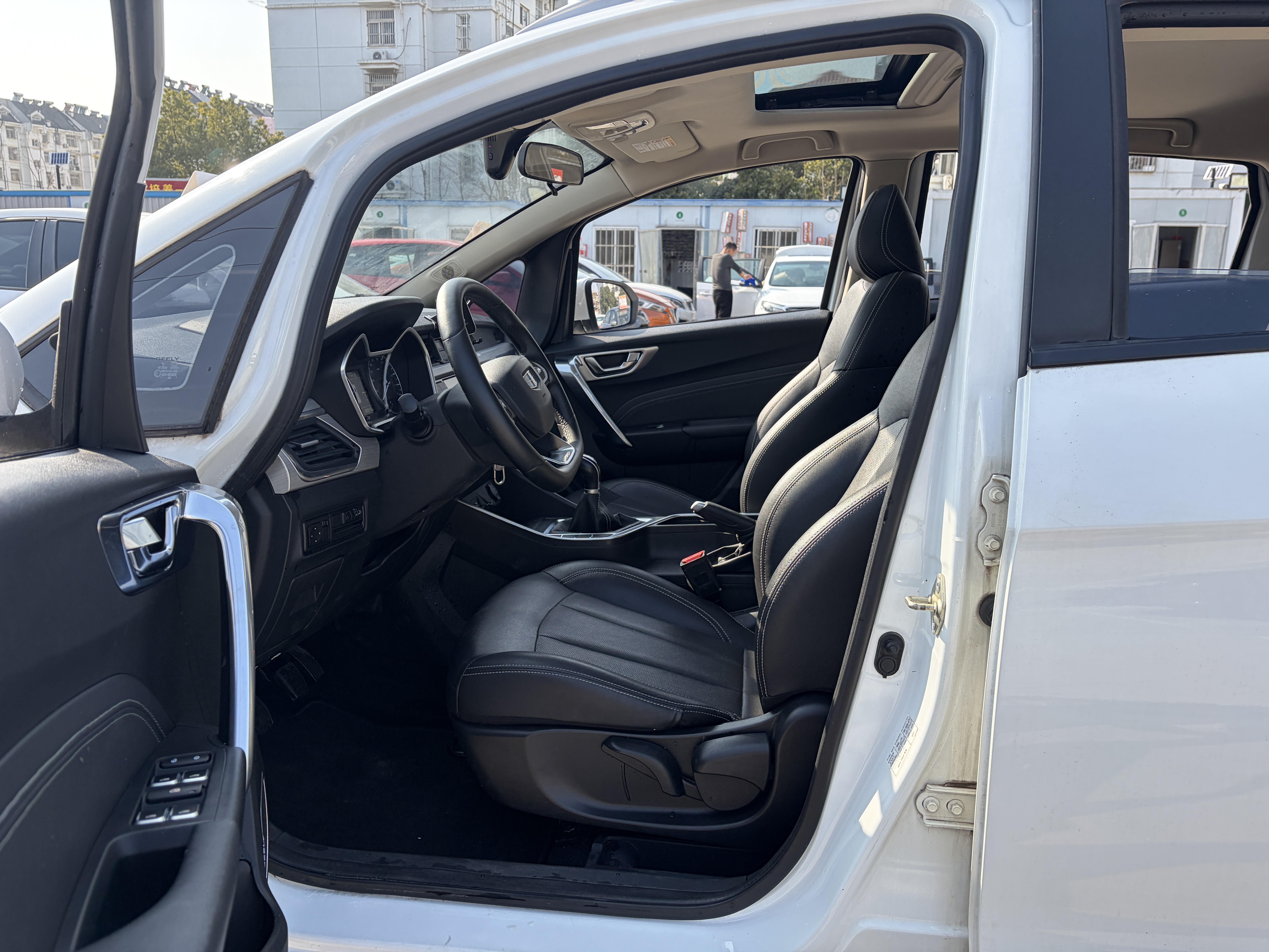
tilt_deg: -11.9
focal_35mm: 26
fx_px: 953
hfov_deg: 67.3
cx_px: 634
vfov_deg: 53.1
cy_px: 476
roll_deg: -0.3
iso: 50
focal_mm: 5.96
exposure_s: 1/945
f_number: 1.6
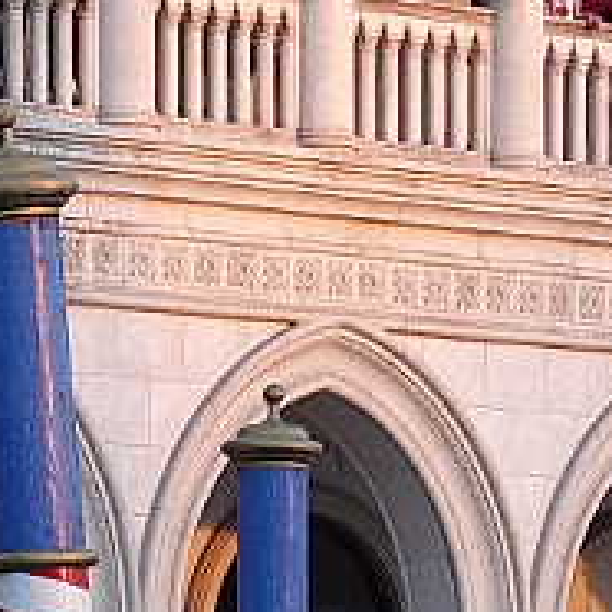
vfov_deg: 4.8
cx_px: -760
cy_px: 1066
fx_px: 7161
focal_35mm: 358
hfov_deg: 4.8
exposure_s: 1/80
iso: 125
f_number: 4
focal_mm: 18.1
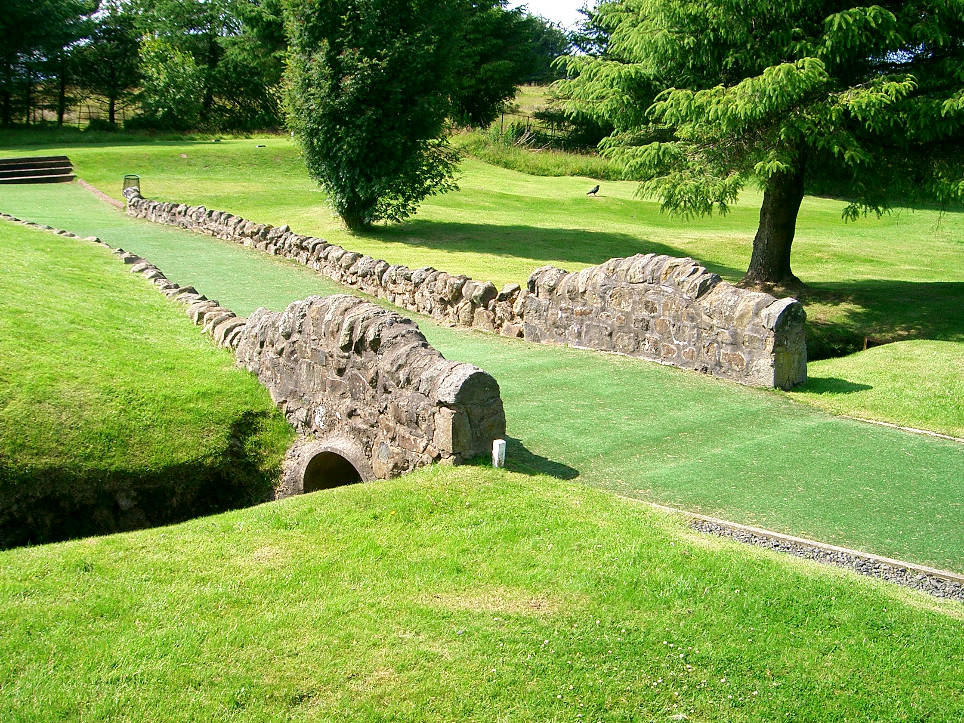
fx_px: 1086
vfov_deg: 36.8
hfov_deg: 47.9
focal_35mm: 39
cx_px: 482
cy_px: 362
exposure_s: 1/320
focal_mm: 8
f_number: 4.8
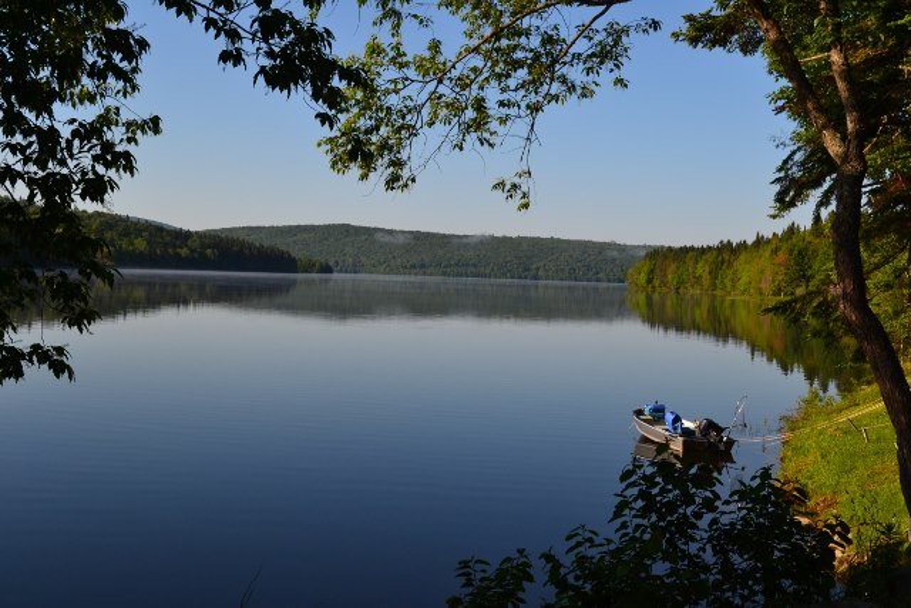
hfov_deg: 43.6
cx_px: 456
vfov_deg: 29.9
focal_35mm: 45
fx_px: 1139
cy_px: 304
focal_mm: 30
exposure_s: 1/400
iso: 400
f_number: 11
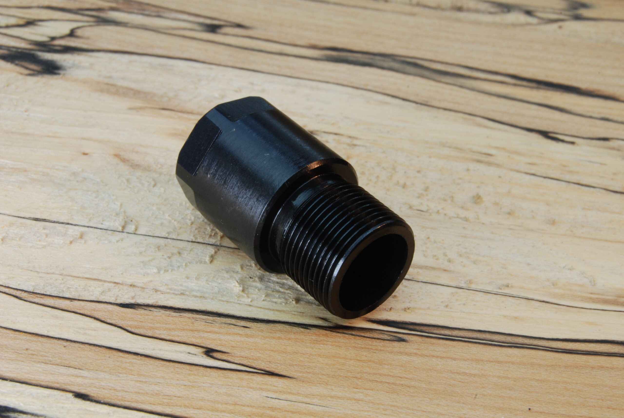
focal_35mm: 82
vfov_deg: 16.6
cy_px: 209
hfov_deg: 24.6
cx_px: 312
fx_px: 1432
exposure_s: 1/8
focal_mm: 55
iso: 200
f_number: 22
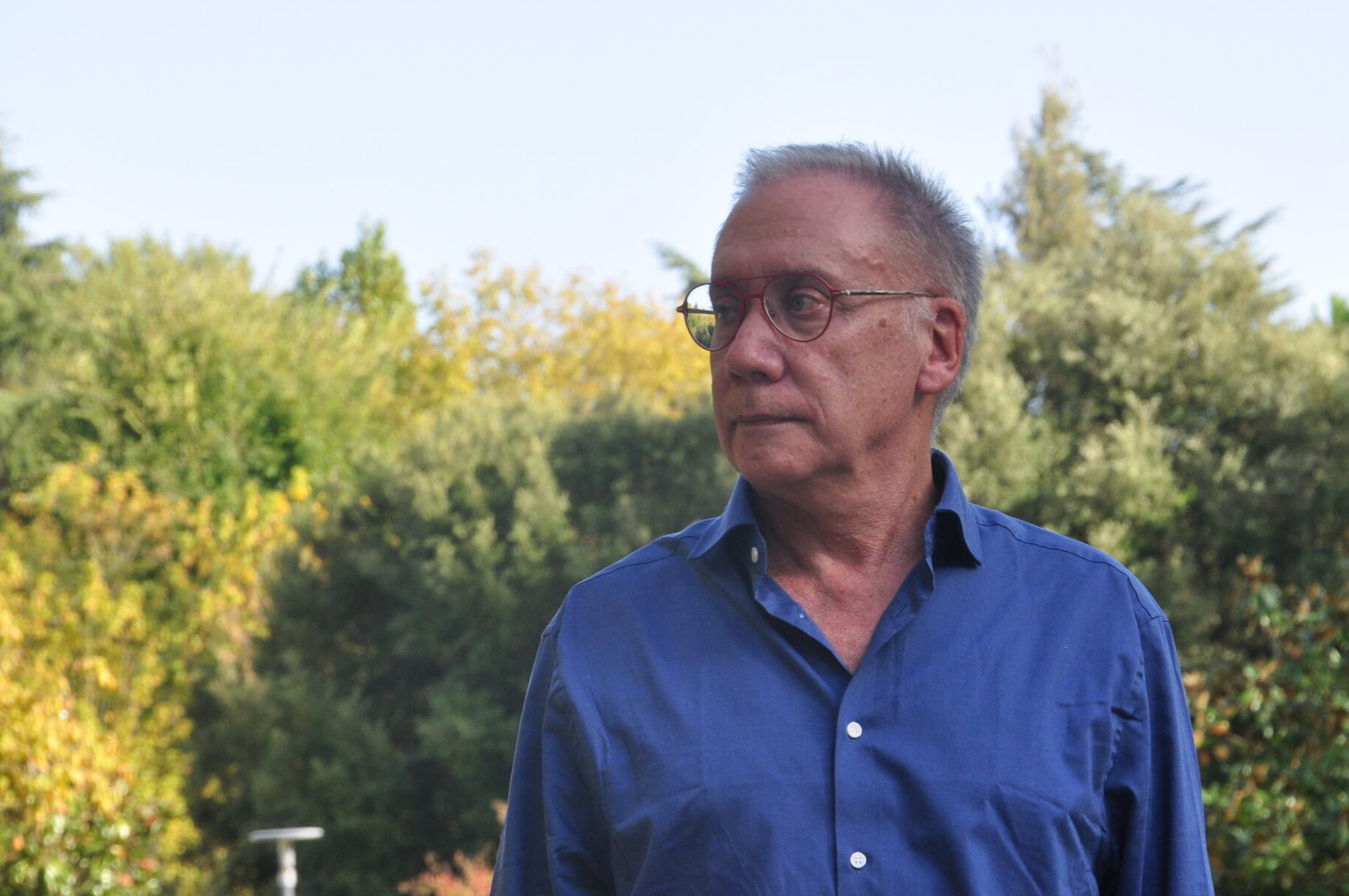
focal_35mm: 148
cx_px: 794
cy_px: 447
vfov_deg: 9.2
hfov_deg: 13.9
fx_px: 5539
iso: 400
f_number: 10
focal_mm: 70
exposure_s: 1/200
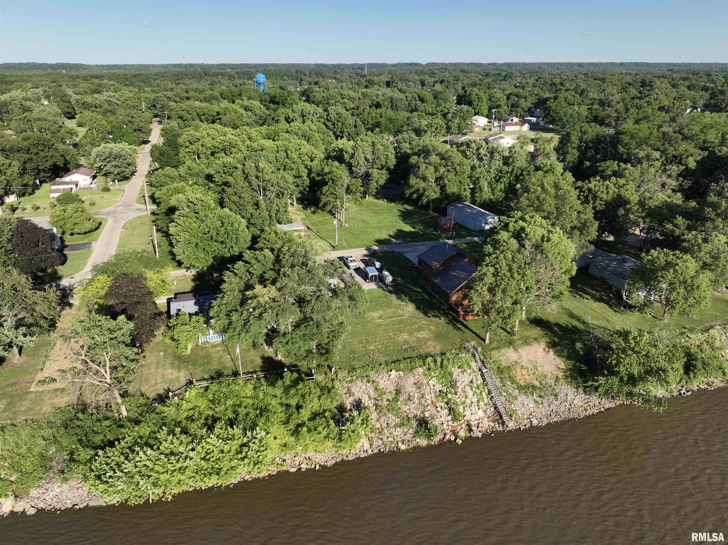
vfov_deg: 56.8
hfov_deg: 71.6
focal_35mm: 24
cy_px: 272
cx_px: 364
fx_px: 505
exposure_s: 1/2500
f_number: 2.8
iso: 190
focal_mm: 12.29
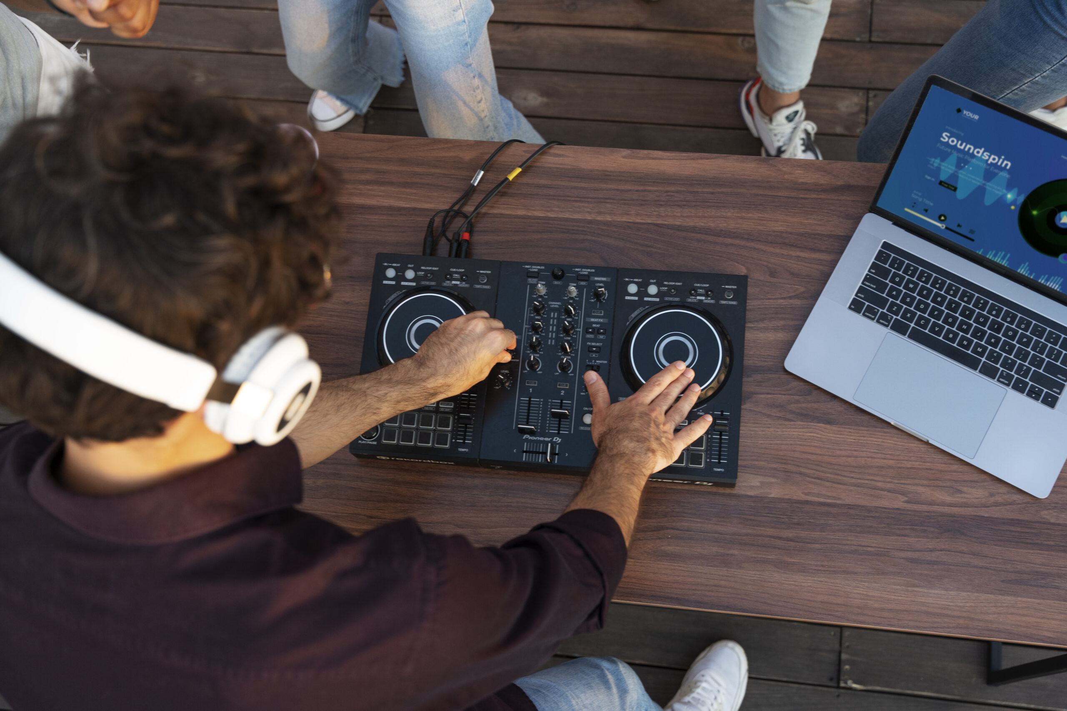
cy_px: 356
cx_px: 534
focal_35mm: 43
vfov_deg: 31.1
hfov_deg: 45.2
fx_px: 1280
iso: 1000
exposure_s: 1/200
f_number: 4
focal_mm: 43.2
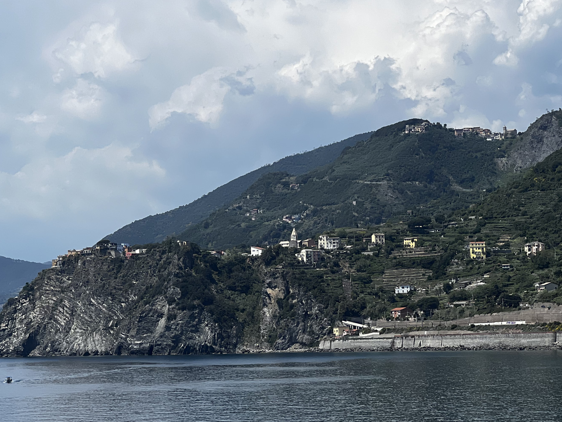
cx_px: 256
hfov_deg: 16.8
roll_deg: +1.4
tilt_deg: +2.3
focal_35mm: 117
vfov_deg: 12.7
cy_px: 255
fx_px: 1900
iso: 32
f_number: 2.8
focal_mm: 9
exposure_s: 1/1292
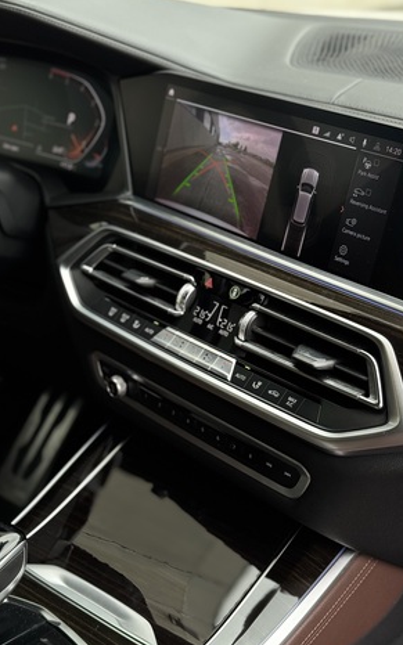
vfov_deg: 38.9
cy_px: 324
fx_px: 914
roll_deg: -0.2
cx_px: 242
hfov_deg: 24.8
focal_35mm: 52
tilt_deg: -25.4
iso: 80
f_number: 1.78
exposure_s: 1/244
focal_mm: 6.76
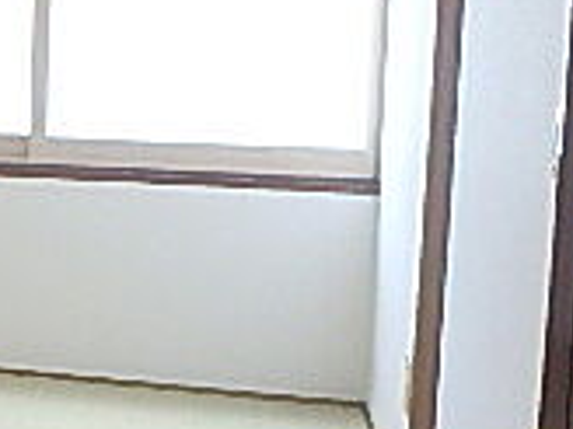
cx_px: -269
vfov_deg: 18.0
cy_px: 174
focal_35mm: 82
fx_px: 1357
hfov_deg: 20.6
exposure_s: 1/30
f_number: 3.5
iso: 250
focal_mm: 3.7
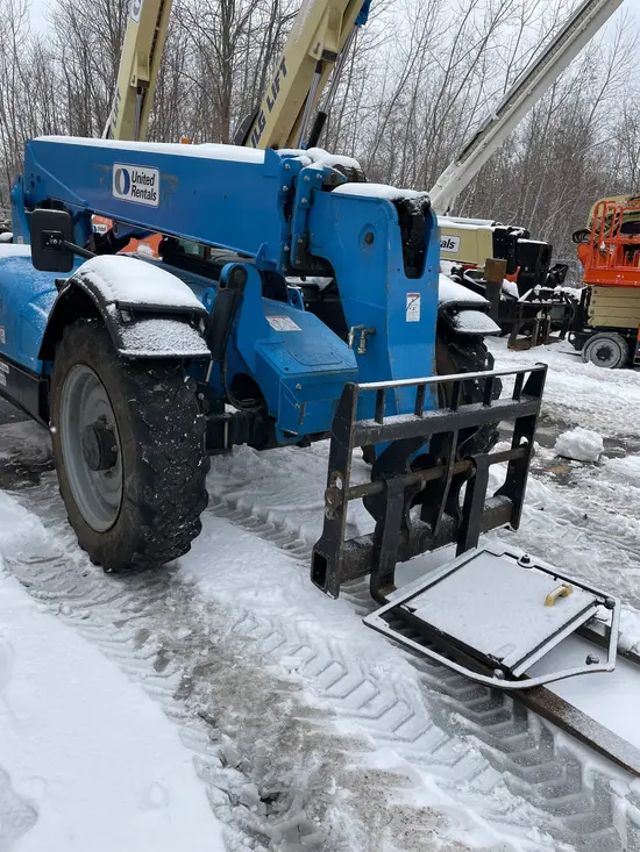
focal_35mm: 26
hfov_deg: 53.1
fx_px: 641
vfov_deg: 67.3
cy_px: 426
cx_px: 320
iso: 32
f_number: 1.6
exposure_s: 1/456
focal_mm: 4.2
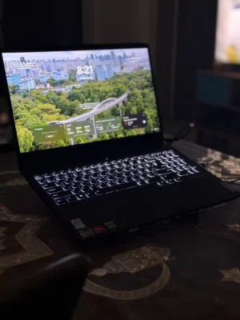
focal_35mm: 48
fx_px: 444
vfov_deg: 39.7
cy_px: 160
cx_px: 120
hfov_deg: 30.3
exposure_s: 1/30
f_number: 1.78
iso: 640
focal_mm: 6.76
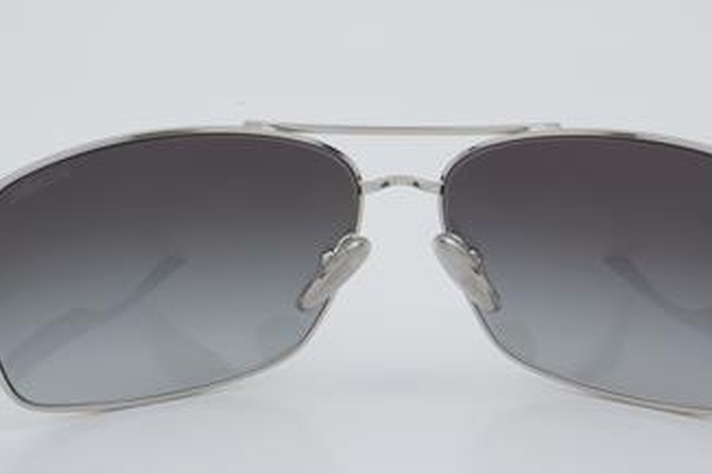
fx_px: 1819
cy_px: 266
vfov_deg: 14.8
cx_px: 402
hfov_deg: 22.1
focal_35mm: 92
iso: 100
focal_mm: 50
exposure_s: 1/3
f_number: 32
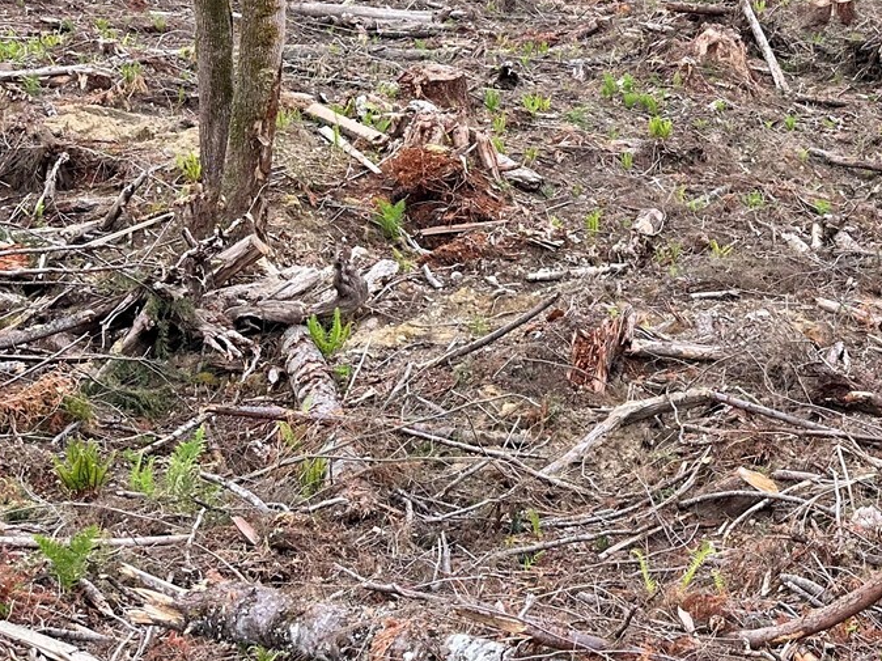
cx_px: 950
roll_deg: -2.9
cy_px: 38
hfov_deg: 30.5
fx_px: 1452
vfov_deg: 24.7
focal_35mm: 57
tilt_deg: -18.0
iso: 80
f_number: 1.78
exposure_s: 1/535
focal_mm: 6.86
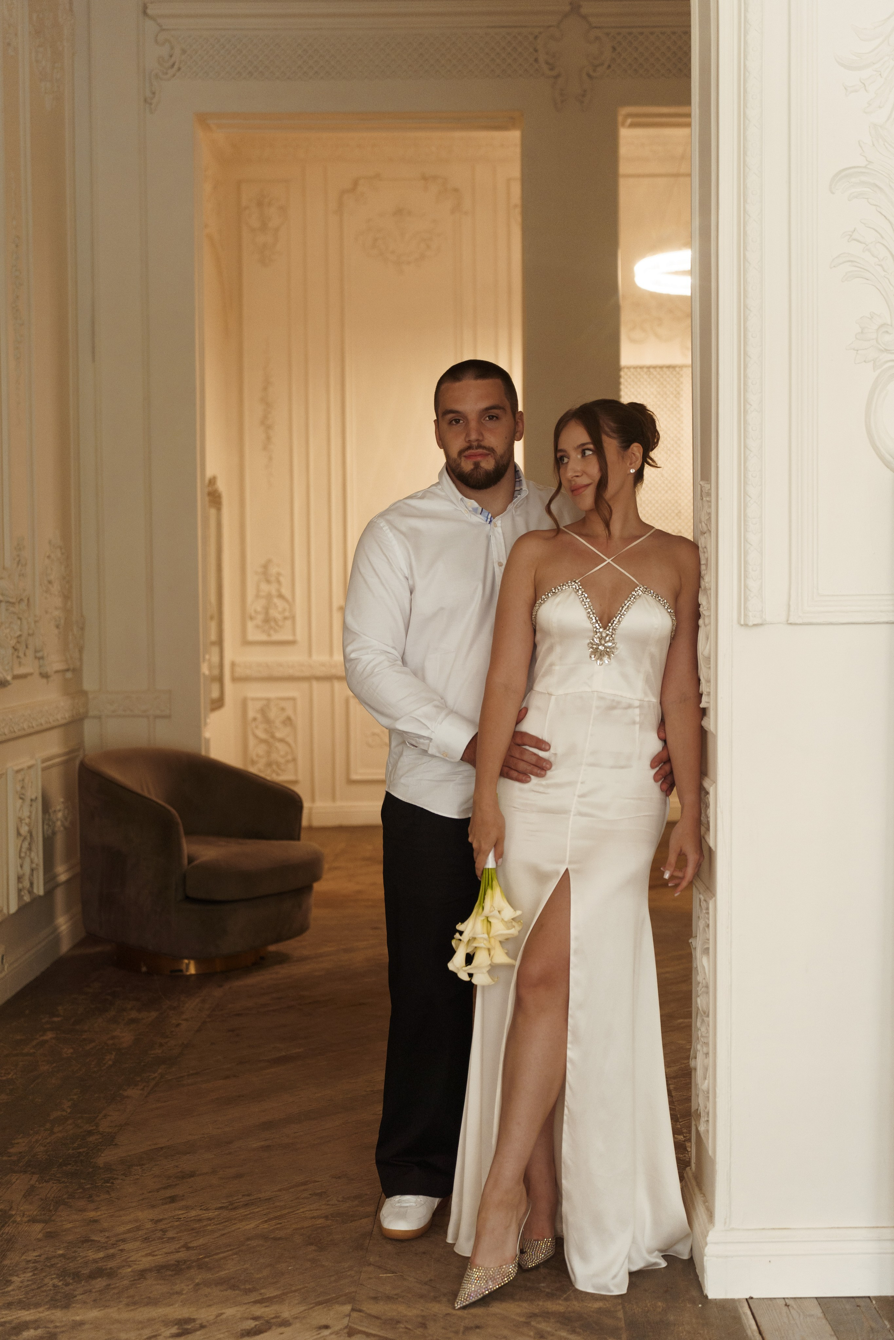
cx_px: 447
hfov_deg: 27.5
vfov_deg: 40.3
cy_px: 670
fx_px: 1825
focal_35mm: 49
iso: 640
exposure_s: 1/250
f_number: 2.8
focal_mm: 49
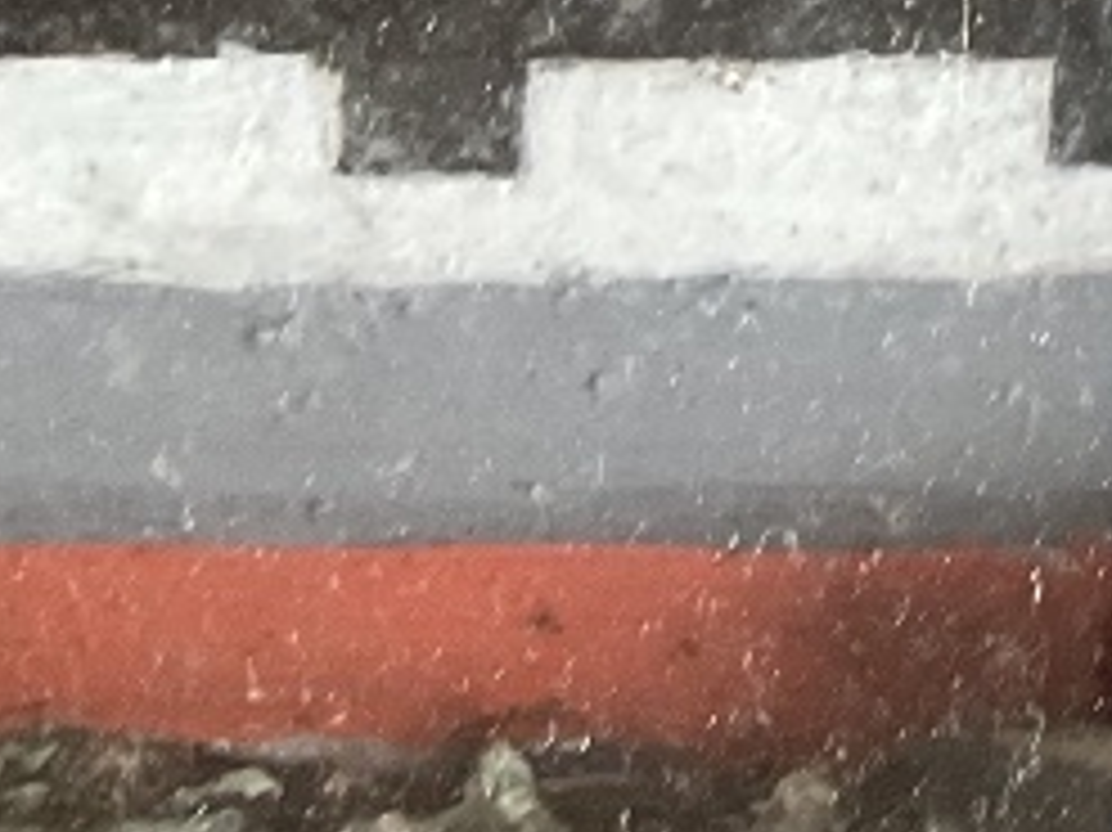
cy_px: -760
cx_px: 1981
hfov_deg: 12.8
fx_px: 4527
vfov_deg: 9.9
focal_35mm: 141
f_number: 1.8
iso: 64
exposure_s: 1/60
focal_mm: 3
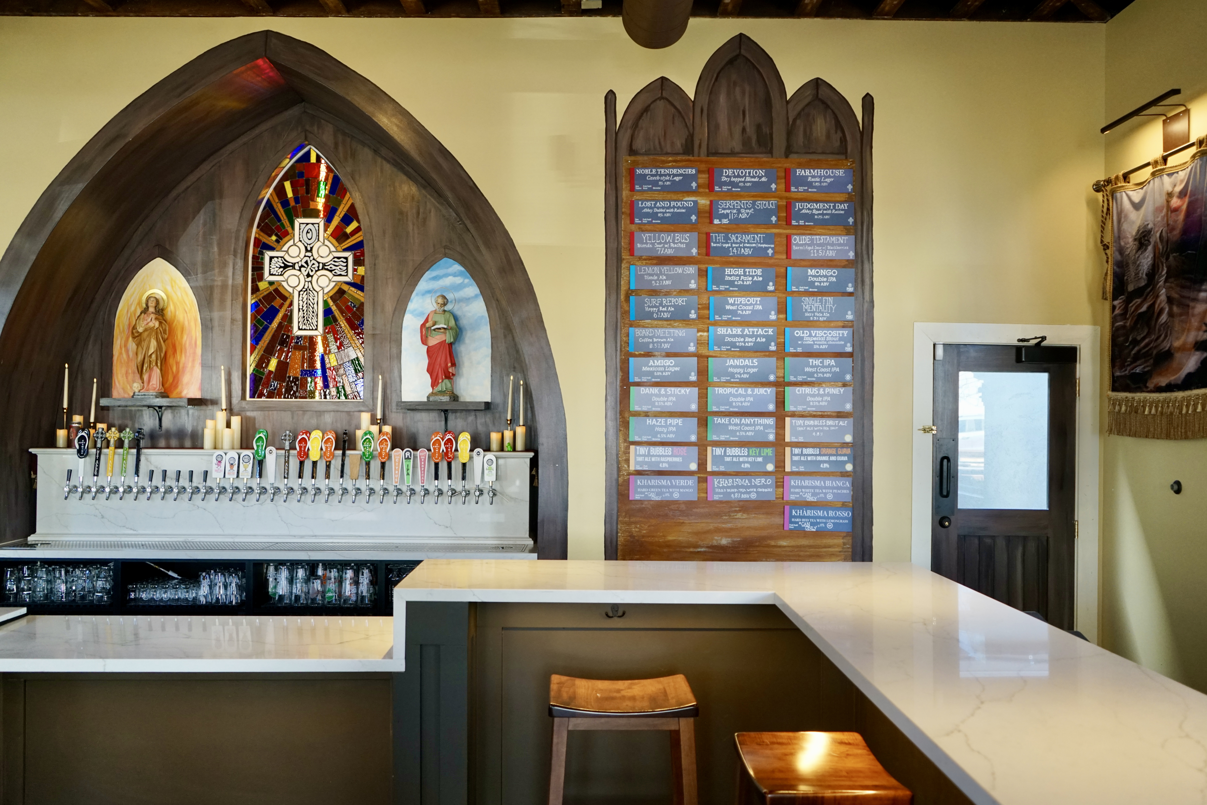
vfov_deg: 46.4
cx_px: 604
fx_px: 939
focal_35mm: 28
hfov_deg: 65.5
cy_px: 402
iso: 1600
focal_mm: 28
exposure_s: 1/160
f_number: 3.5
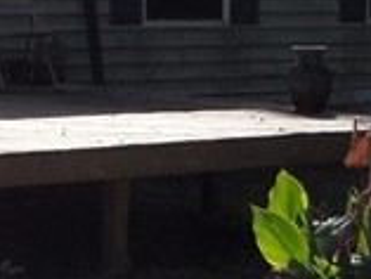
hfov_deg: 10.6
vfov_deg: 8.3
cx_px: -269
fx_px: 1888
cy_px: -97
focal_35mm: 176
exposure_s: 1/750
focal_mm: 4.9
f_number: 3.5
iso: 80
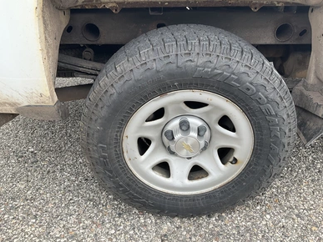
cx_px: 166
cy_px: 122
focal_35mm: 30
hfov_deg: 60.0
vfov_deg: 46.8
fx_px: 280
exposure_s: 1/172
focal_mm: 3
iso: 32
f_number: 1.8
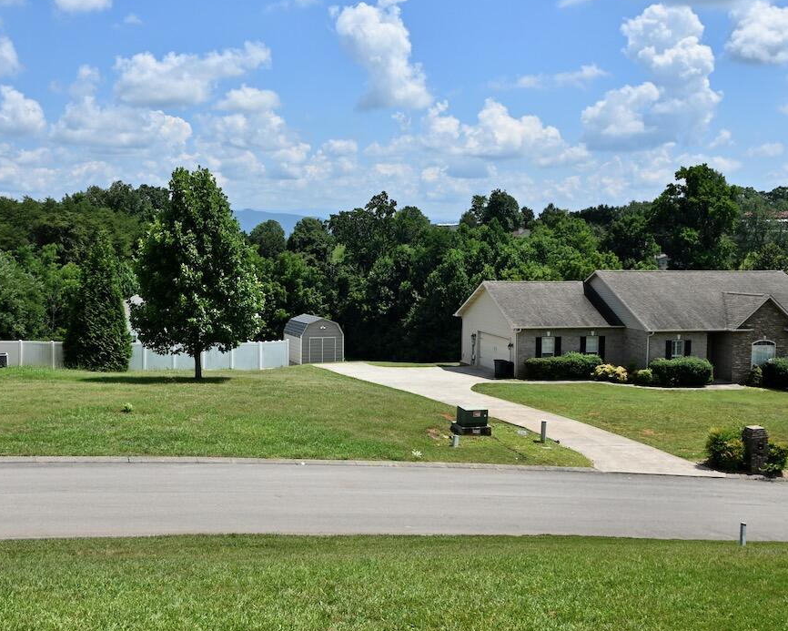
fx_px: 1003
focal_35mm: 43
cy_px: 302
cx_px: 324
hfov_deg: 42.7
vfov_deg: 34.9
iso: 100
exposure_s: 1/400
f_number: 8
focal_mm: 21
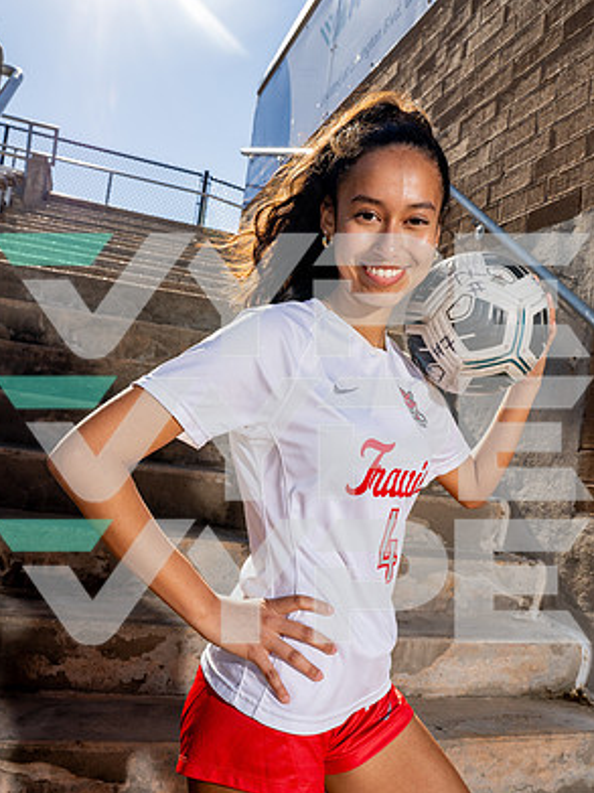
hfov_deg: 45.4
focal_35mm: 31
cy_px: 440
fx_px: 710
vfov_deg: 58.2
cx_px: 294
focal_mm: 28
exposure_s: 1/250
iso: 100
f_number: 8
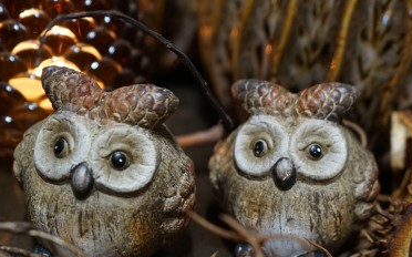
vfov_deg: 25.0
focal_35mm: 51
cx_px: 219
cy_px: 191
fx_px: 572
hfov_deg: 39.6
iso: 2500
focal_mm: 31
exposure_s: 1/60
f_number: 4
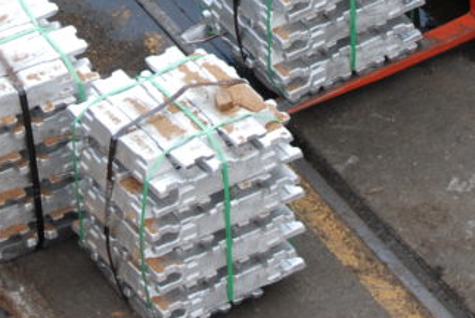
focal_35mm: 391
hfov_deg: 5.3
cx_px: 218
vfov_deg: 3.5
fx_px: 5169
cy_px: -252
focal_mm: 70
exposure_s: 1/320
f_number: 4.5
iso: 200
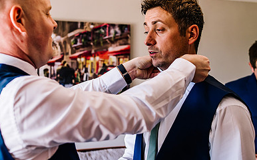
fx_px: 385
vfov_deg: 23.5
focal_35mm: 55
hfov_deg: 36.8
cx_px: 107
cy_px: 60
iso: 640
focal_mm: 35
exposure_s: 1/160
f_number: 2.8
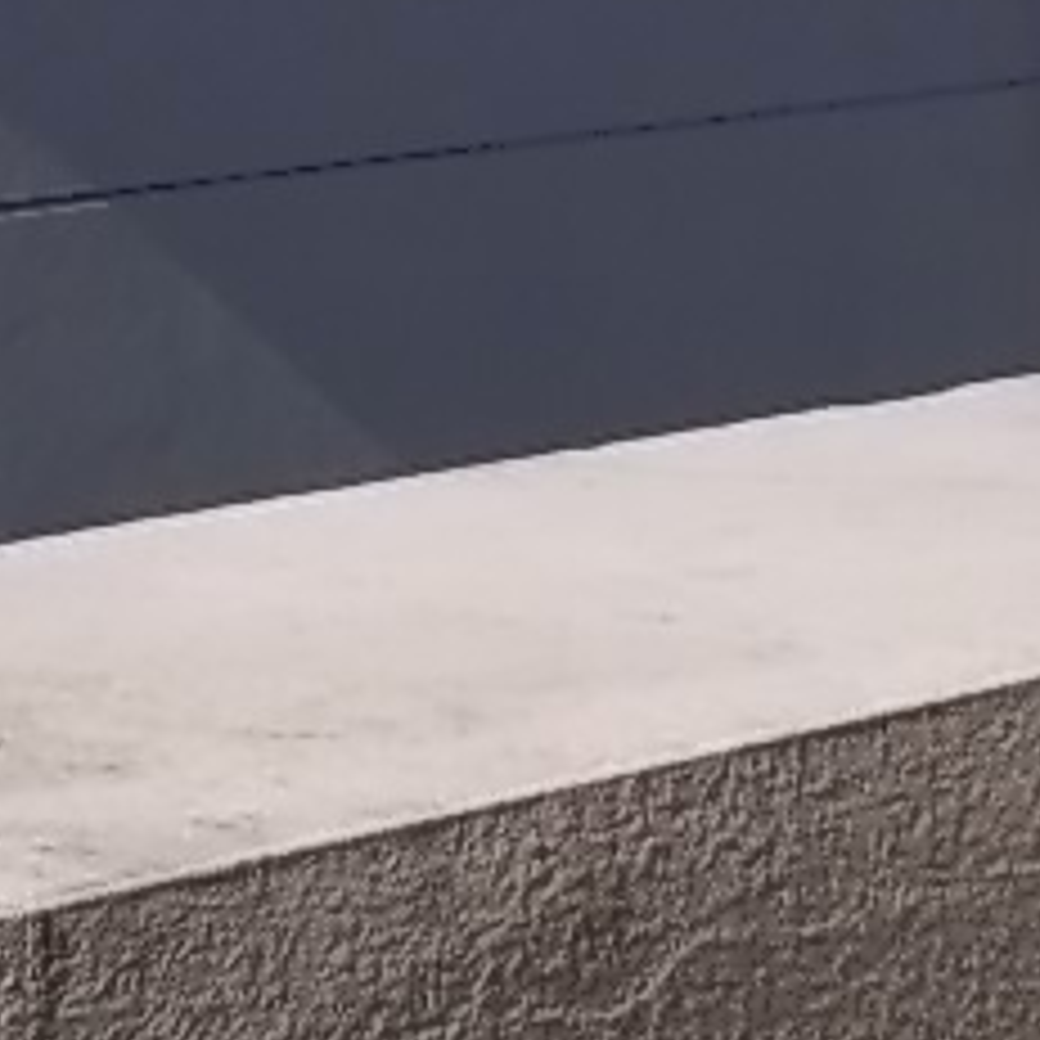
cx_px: -180
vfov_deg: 9.9
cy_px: 203
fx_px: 5982
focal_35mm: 176
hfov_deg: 9.8
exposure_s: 1/320
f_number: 8
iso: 80
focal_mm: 6.5
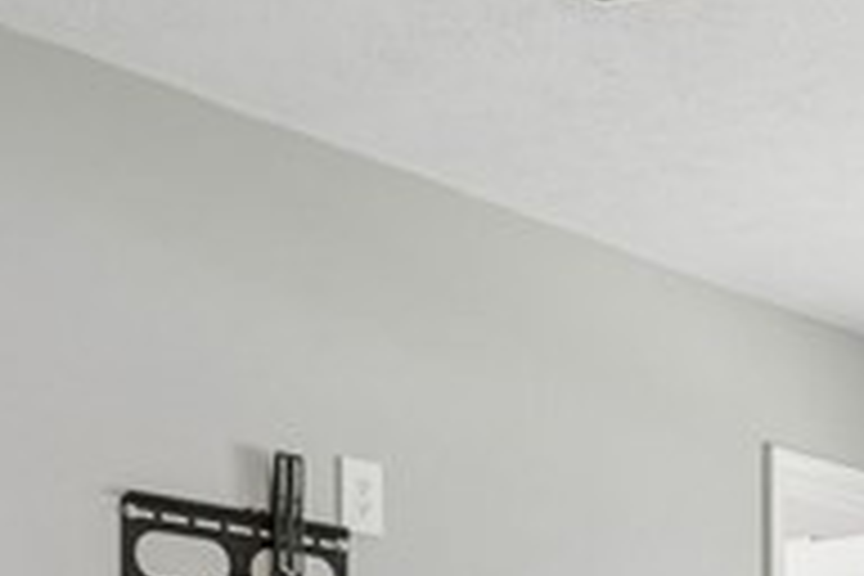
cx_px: 914
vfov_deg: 15.7
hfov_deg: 24.2
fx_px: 1896
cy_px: 893
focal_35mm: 79
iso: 200
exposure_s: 1/20
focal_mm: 14
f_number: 3.5
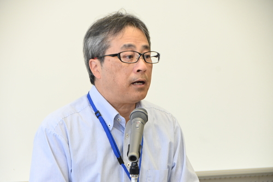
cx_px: 136
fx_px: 1274
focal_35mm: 168
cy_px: 91
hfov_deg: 12.2
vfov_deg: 8.2
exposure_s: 1/125
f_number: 5.3
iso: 1100
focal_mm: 112
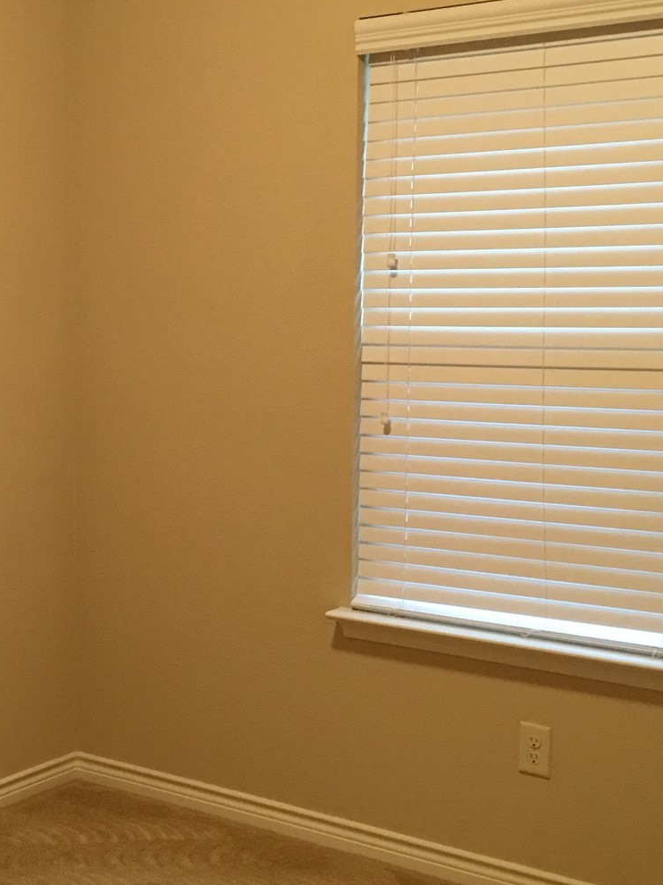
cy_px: 419
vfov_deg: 32.2
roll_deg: -0.2
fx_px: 1533
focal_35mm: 60
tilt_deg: -4.7
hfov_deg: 23.8
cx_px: 82
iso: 100
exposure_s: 1/10
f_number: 2.2
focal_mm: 4.15
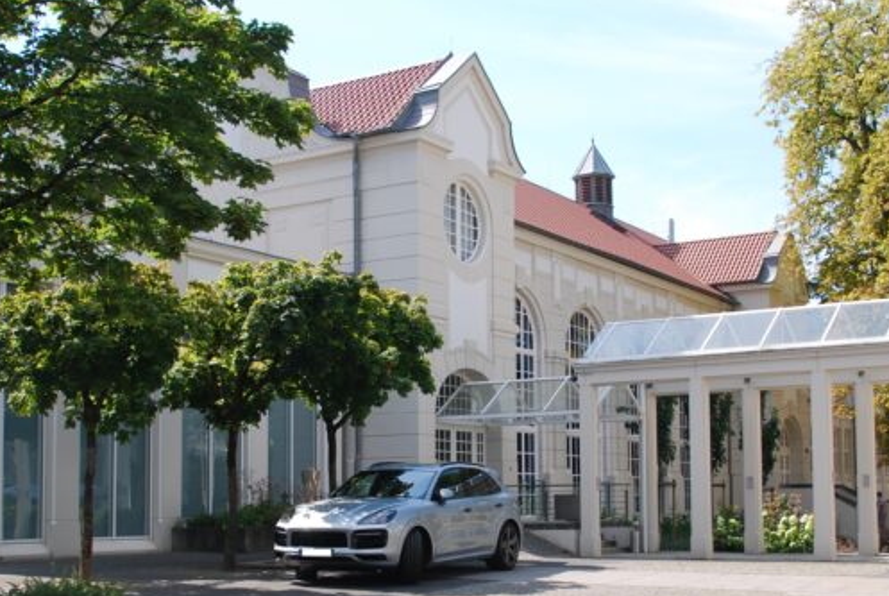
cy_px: 392
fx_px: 1261
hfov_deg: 38.8
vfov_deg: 26.4
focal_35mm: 51
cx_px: 444
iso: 100
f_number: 6.3
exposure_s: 1/160
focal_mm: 22
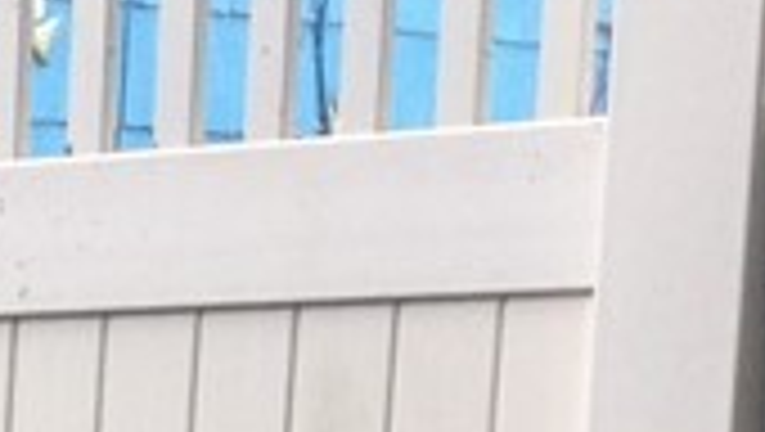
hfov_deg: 9.4
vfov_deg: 5.7
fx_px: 4122
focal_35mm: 203
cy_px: 1192
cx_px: -1112
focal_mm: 3.3
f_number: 2.4
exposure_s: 1/120
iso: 25
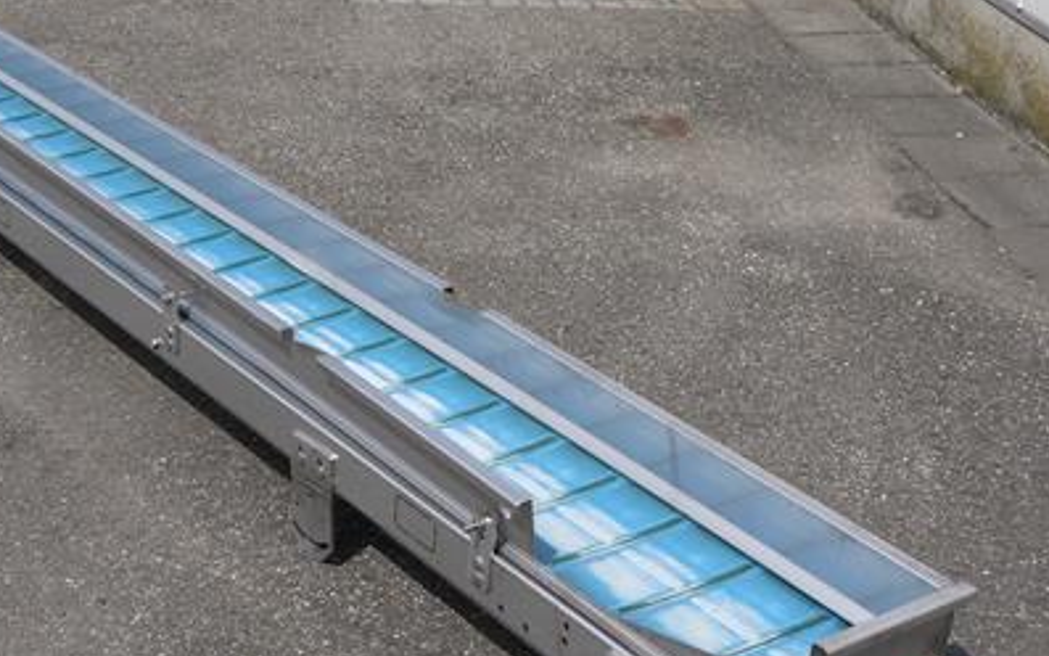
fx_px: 1858
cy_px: 394
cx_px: 256
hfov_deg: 31.0
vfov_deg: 20.0
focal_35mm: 65
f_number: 9
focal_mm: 19
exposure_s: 1/400
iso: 100
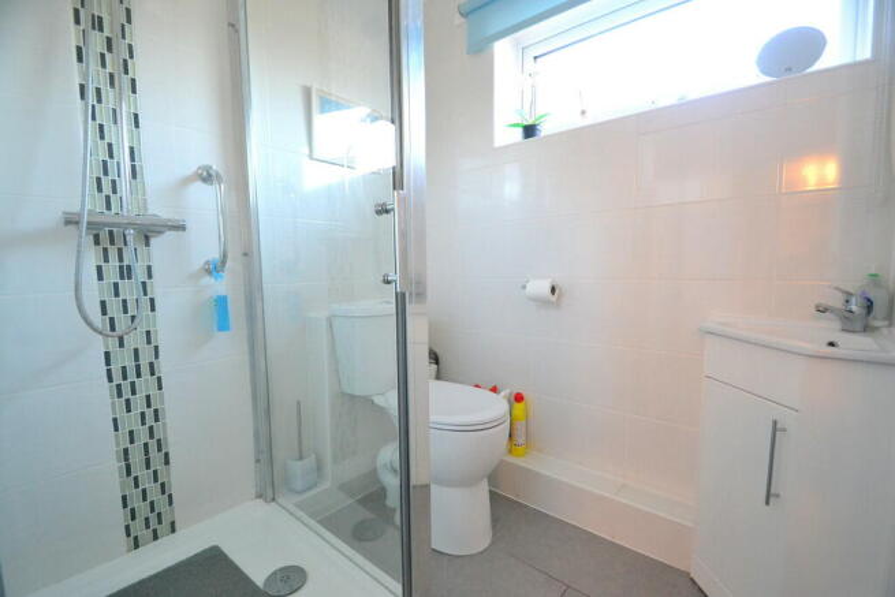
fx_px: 373
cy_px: 298
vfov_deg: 77.4
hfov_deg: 100.4
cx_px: 448
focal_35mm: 15
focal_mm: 10
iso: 2000
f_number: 3.5
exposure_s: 1/60
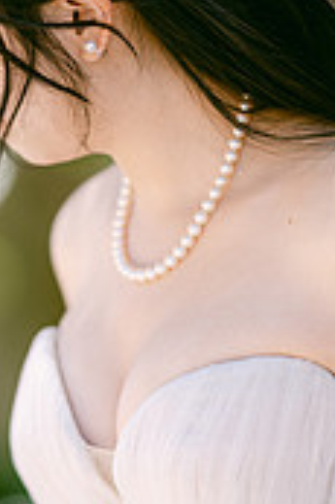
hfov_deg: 5.0
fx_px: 3818
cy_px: 344
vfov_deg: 7.5
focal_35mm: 273
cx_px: 41
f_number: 1.4
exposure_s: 1/1000
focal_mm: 105
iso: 64
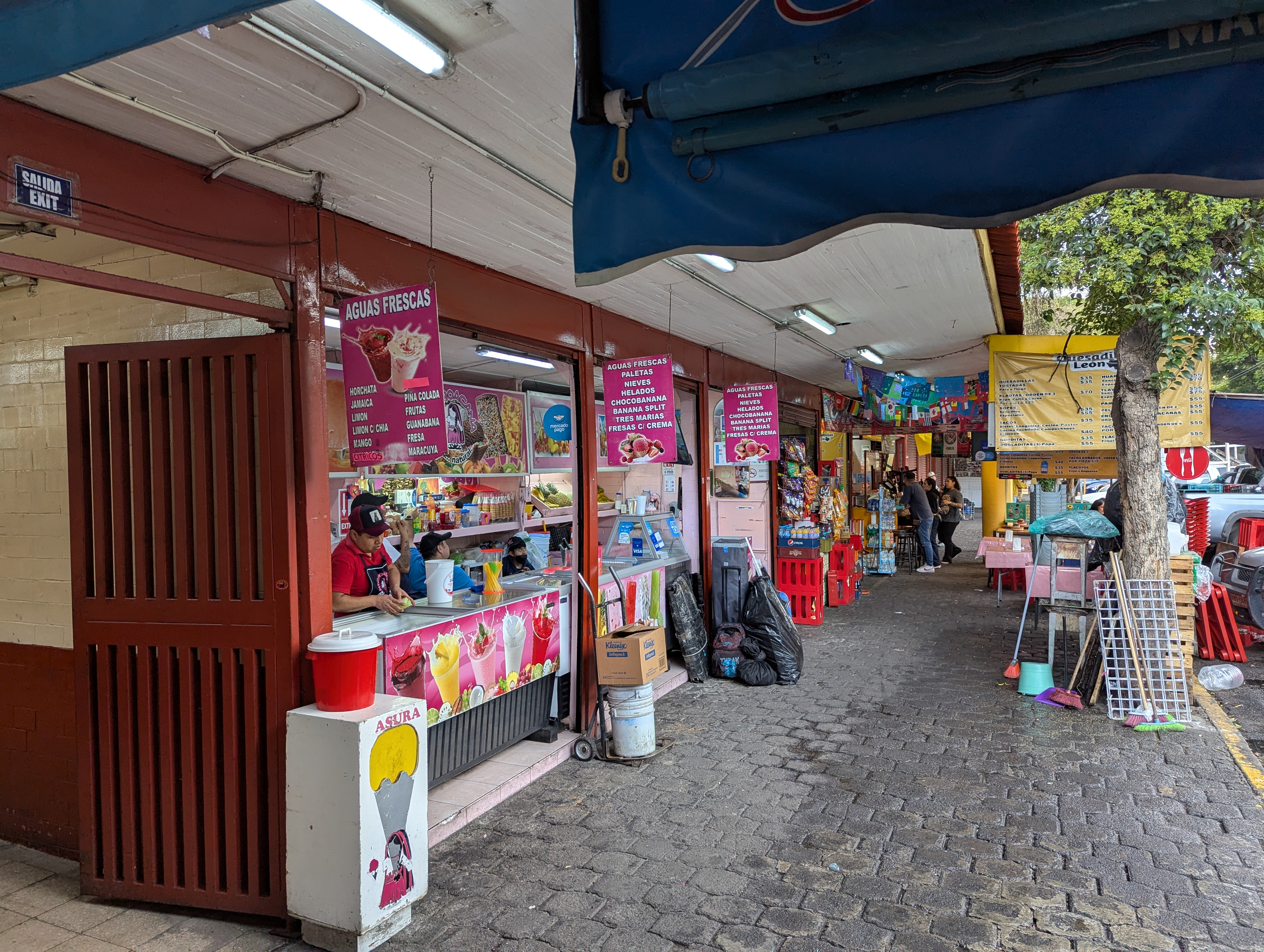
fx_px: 878
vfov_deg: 56.9
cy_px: 476
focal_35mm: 24
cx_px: 632
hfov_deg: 71.5
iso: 88
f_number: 1.85
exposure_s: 1/120
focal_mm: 6.81
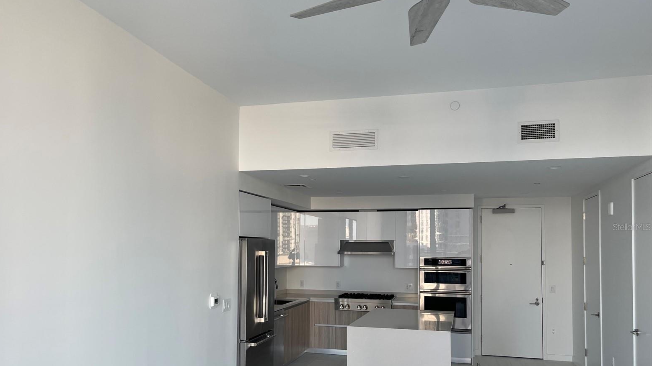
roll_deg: -0.3
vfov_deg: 41.2
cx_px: 317
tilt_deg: +1.6
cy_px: 227
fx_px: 484
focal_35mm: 28
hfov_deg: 67.9
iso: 64
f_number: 1.6
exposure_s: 1/120
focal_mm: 5.1
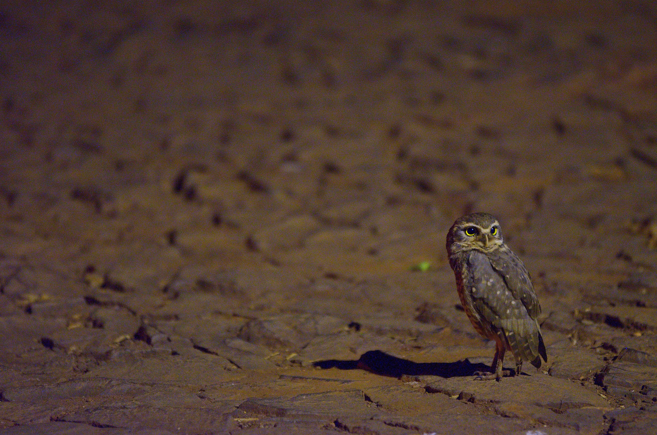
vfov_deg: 4.6
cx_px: 328
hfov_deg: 6.9
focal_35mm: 300
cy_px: 218
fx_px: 5464
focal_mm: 200
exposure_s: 1/10
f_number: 2.8
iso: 1600
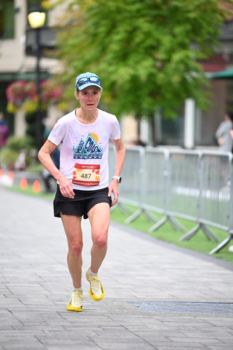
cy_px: 175
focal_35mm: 200
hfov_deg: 6.9
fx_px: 1940
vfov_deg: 10.3
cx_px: 116
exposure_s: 1/1250
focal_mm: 200
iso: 1250
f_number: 2.8
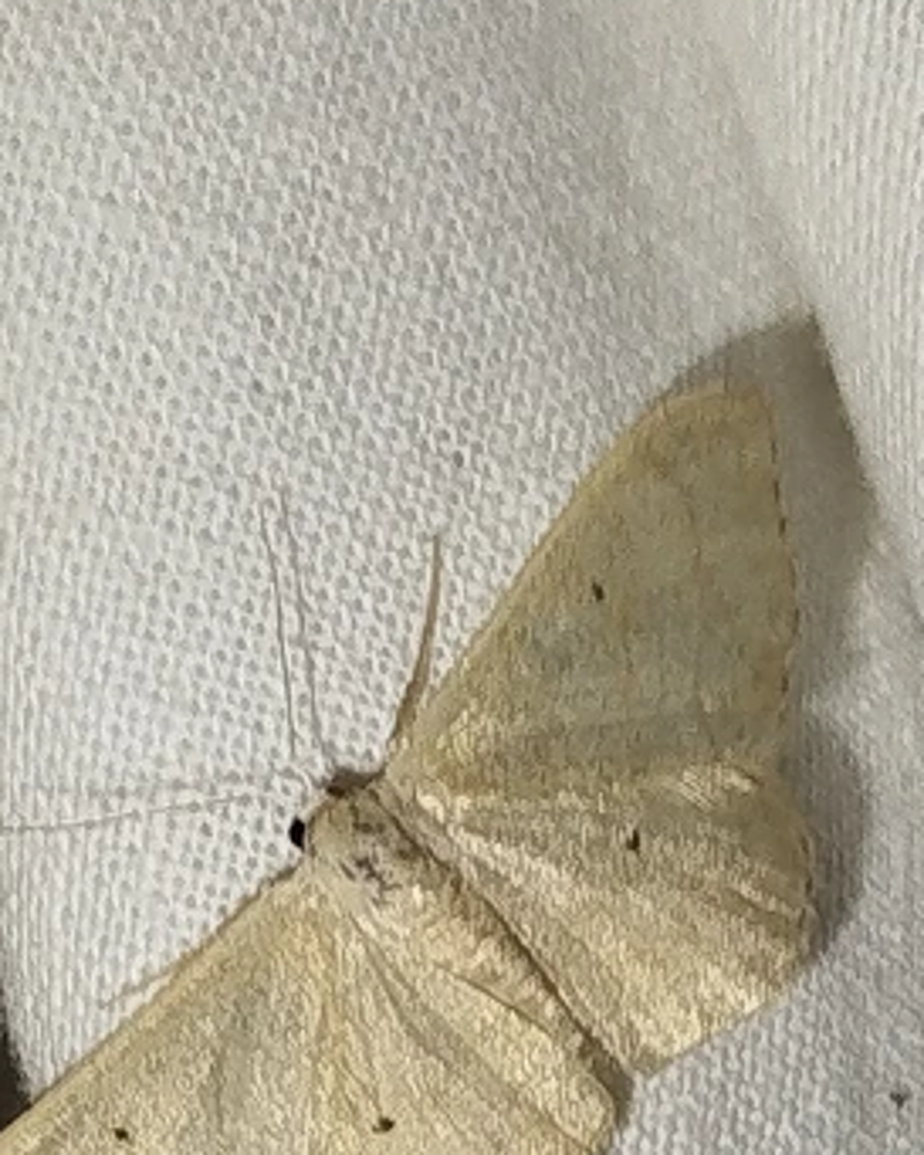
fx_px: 5262
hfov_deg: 10.0
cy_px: 1033
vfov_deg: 12.4
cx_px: 504
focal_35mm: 154
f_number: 1.7
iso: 80
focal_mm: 5.31
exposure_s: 1/50
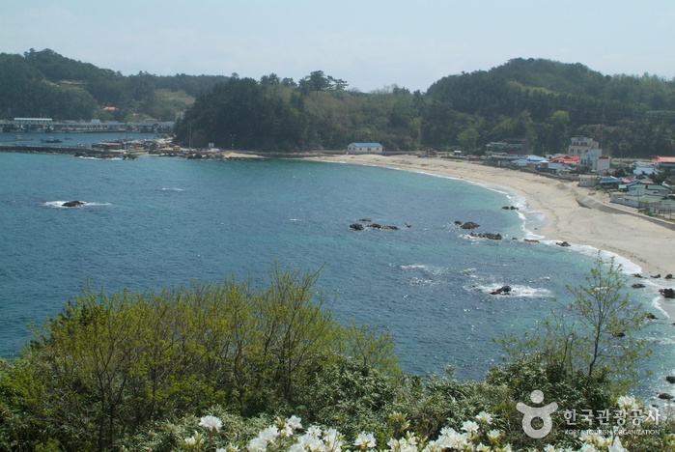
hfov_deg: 38.8
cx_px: 338
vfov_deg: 26.6
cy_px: 226
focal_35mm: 51
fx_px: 957
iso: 800
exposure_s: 1/750
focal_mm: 34
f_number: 13
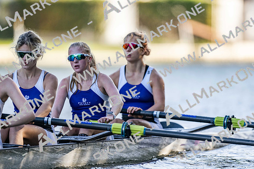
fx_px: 4234
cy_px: 84
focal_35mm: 600
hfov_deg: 3.4
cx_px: 127
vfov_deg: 2.3
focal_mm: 600
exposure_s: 1/2500
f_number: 4
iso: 640
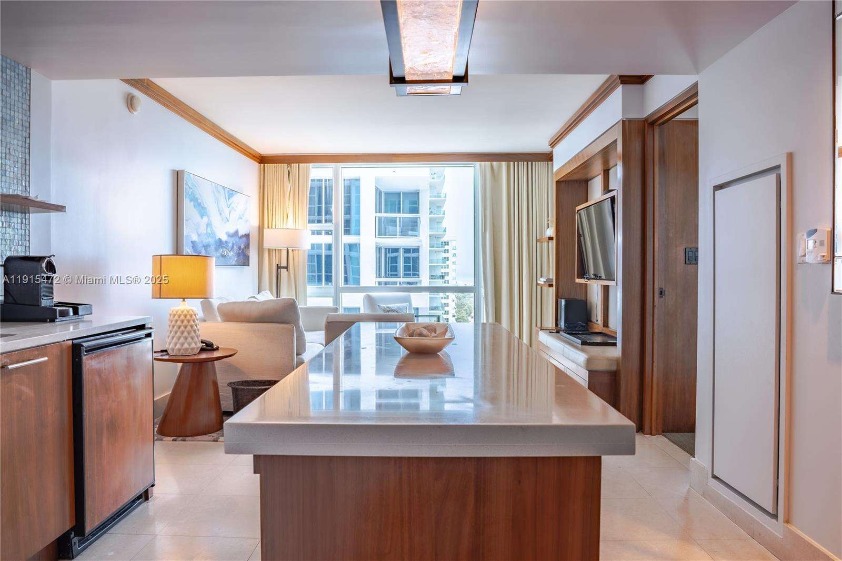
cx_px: 421
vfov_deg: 53.1
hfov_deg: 73.8
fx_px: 561
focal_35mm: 24
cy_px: 280
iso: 100
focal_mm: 16
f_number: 9
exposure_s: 1/40
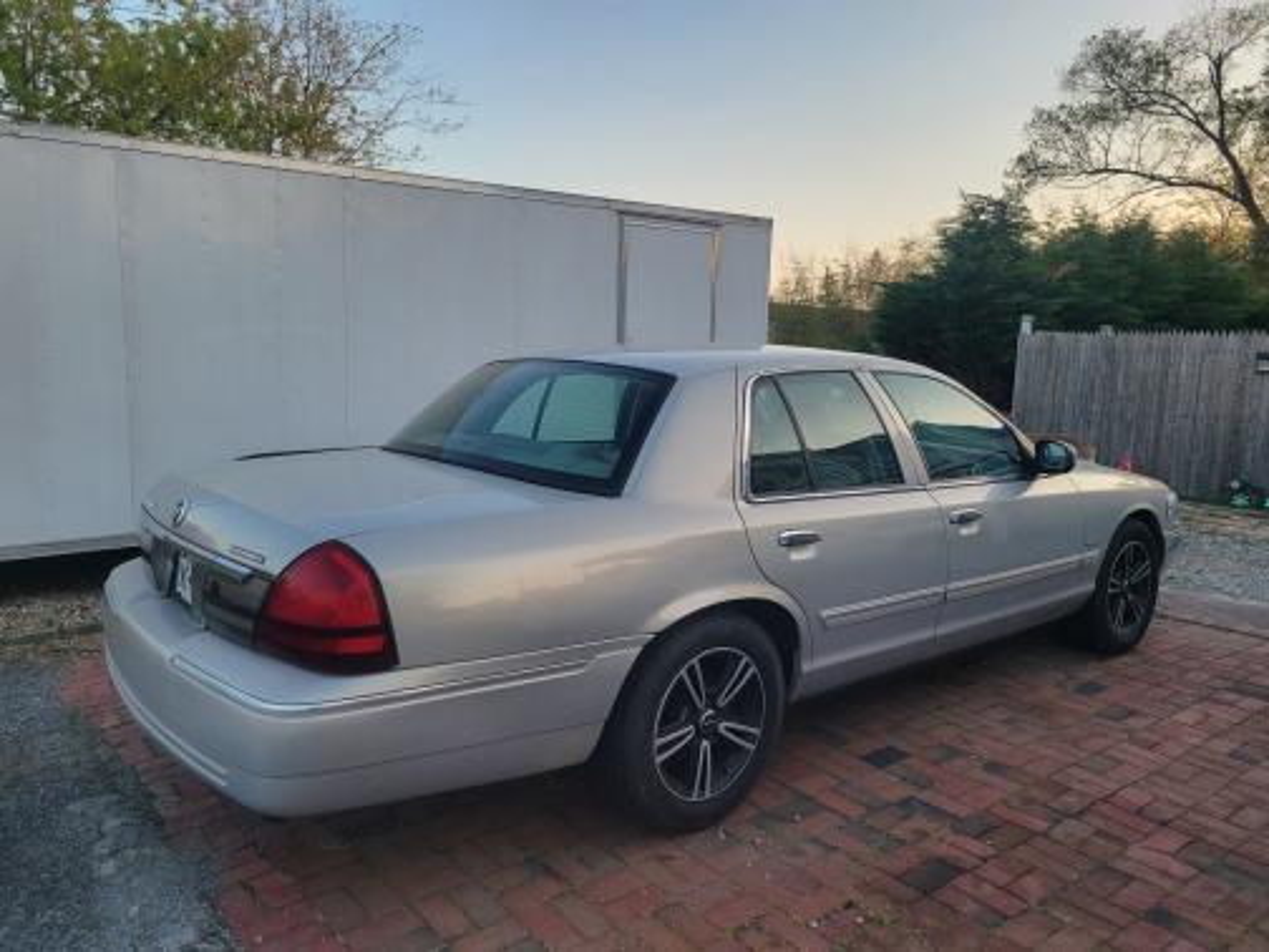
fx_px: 953
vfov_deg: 53.1
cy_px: 476
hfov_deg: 67.3
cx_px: 634
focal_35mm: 26
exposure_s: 1/176
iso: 40
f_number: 1.8
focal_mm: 5.4
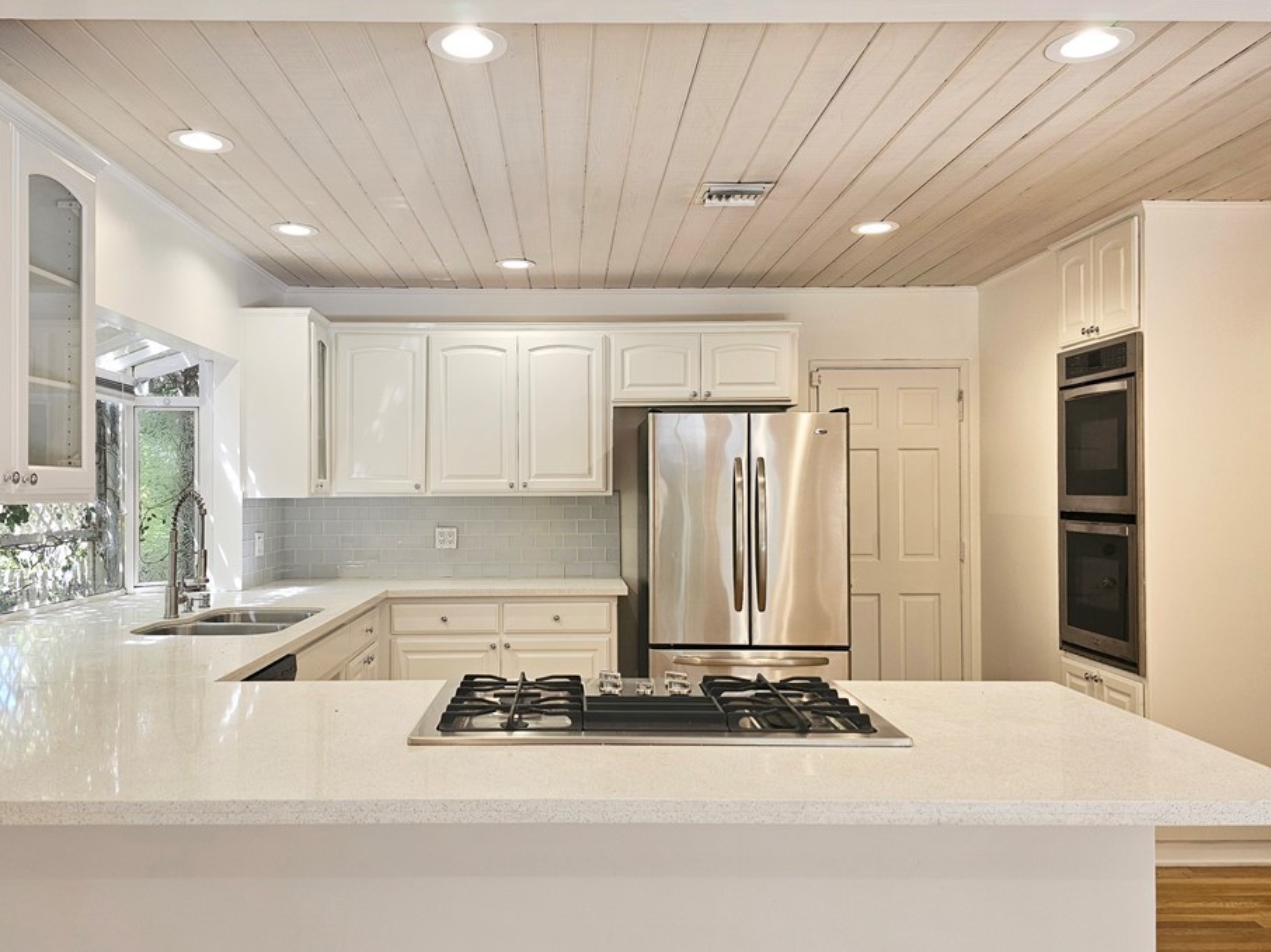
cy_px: 474
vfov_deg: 53.0
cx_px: 560
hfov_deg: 67.1
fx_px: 954
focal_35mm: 26
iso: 80
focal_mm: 6.3
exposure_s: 1/120
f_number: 1.7
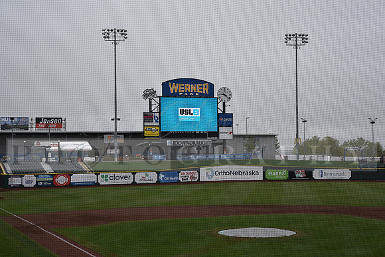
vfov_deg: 19.5
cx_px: 192
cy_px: 128
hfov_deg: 28.8
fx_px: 749
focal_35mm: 70
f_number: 10
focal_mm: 70
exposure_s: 1/400
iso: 400
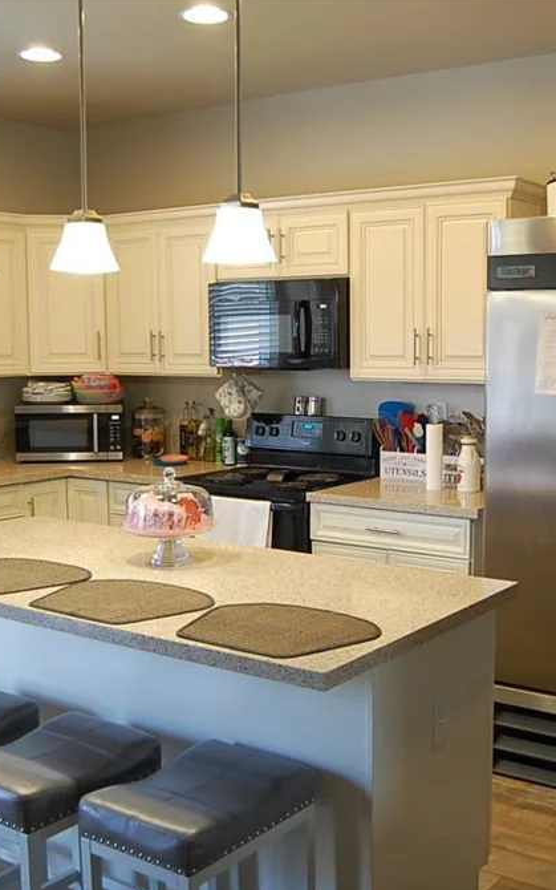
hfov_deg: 30.4
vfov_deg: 47.2
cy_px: 445
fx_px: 1018
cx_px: 344
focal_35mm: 42
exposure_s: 1/40
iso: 400
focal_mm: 18
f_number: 3.5
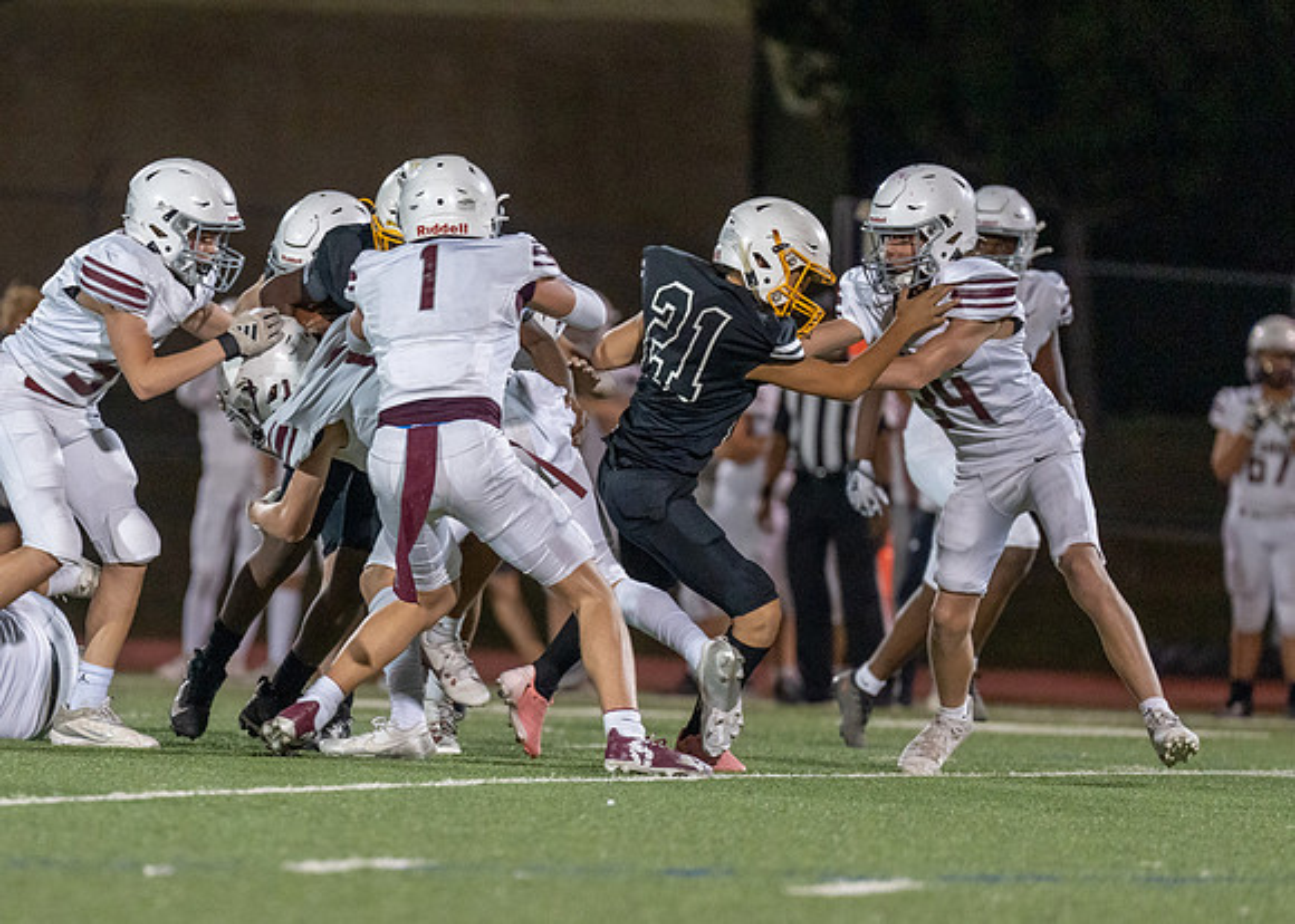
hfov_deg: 6.0
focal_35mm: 336
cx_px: 441
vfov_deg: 4.3
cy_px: 534
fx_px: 12340
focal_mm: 200
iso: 2000
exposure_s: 1/1000
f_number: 2.8
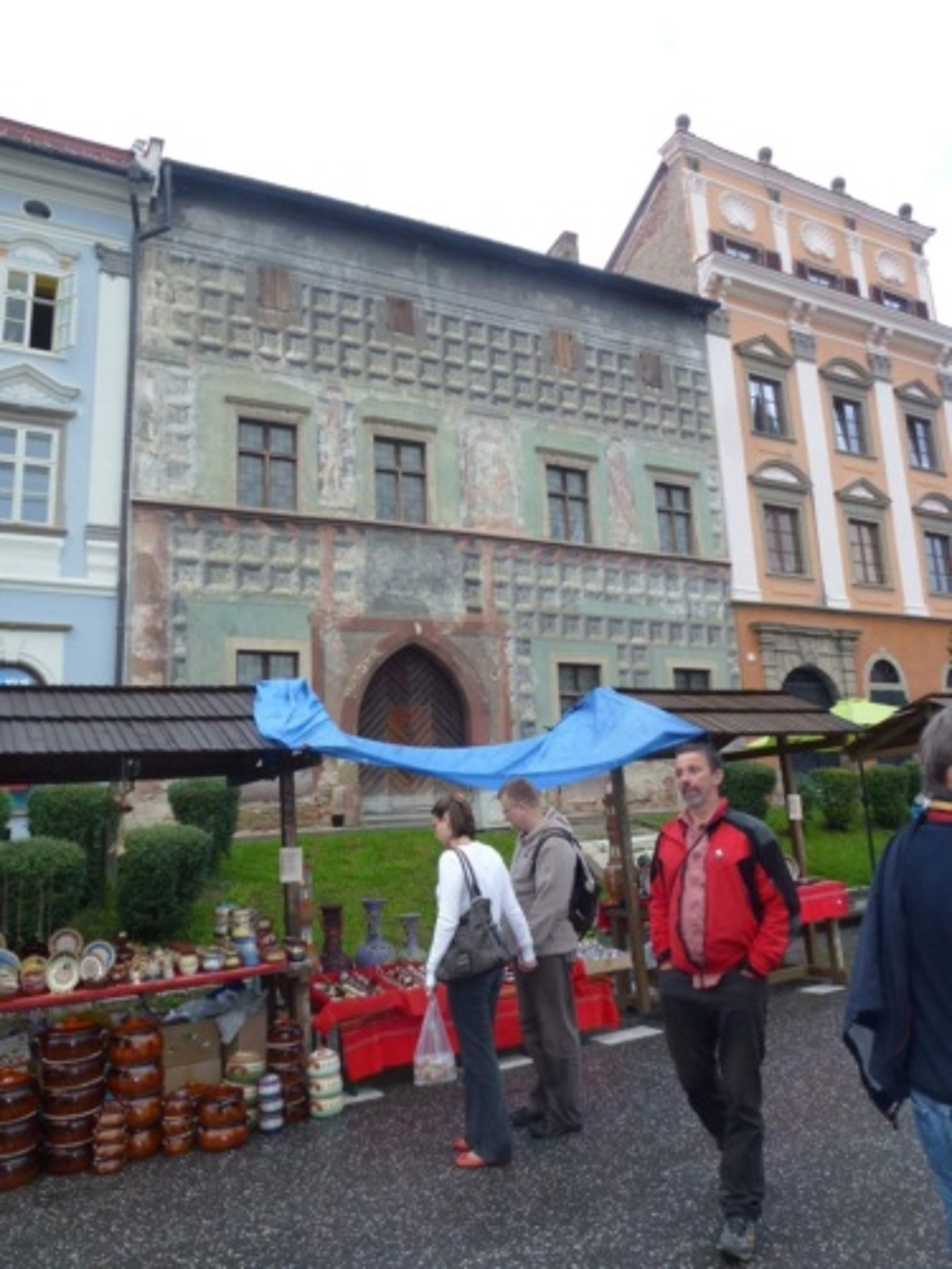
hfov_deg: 56.8
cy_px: 634
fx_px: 880
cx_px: 476
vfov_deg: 71.6
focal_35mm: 24
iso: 125
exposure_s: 1/60
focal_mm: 4.3
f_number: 3.3
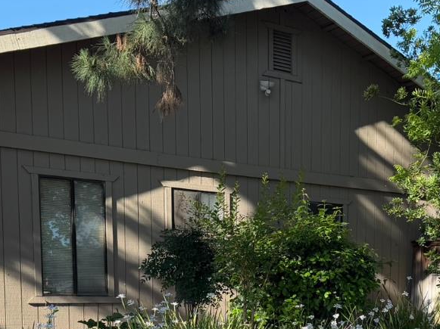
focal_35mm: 62
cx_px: 257
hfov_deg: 31.2
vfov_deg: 22.2
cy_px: 372
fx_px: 788
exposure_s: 1/1230
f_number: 1.78
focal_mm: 6.76
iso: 80
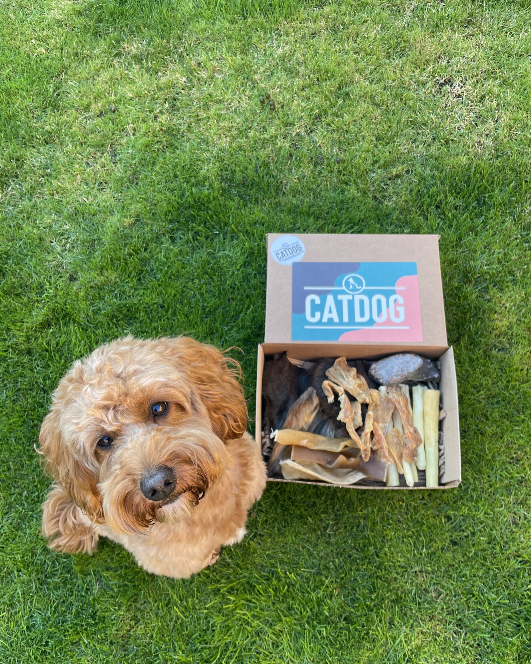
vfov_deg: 62.1
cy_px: 359
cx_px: 272
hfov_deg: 51.5
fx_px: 550
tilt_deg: -67.3
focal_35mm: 28
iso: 64
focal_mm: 4.2
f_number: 1.6
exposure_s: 1/121
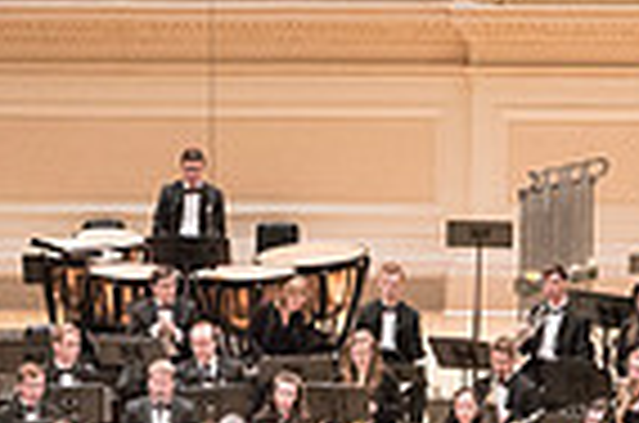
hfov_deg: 8.1
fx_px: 4498
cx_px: 176
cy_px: 317
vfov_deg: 5.4
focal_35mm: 254
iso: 6400
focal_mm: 62
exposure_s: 1/160
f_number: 5.6
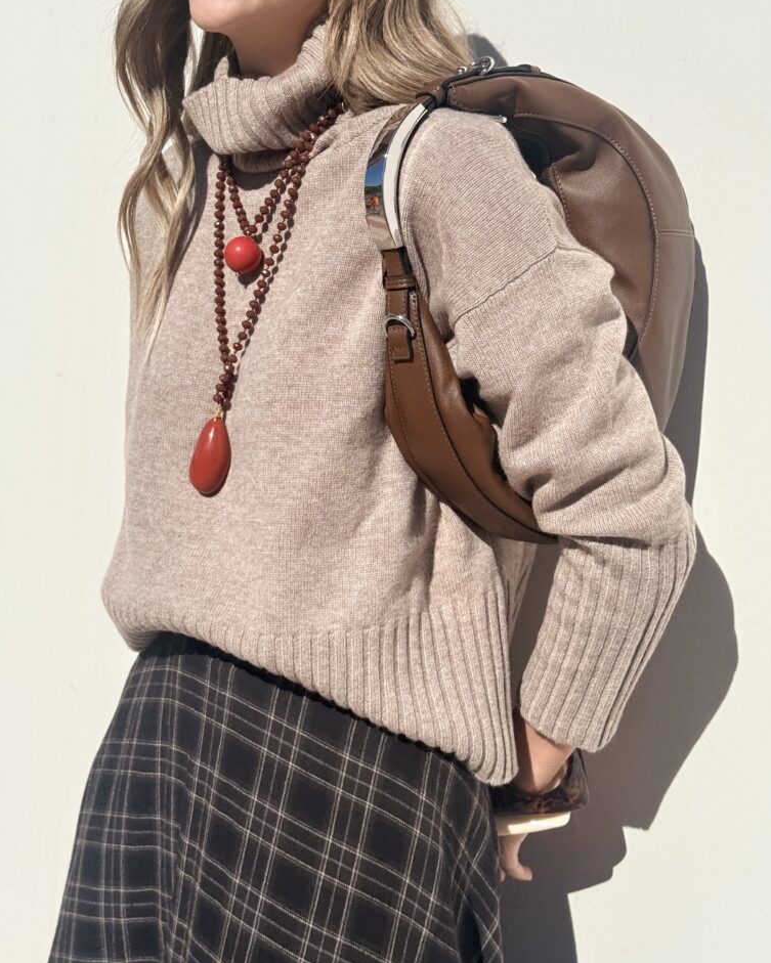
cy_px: 442
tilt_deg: -8.3
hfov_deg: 29.7
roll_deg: -3.6
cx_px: 391
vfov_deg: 36.6
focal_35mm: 51
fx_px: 1454
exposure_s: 1/11364
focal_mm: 6.76
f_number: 1.78
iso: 64
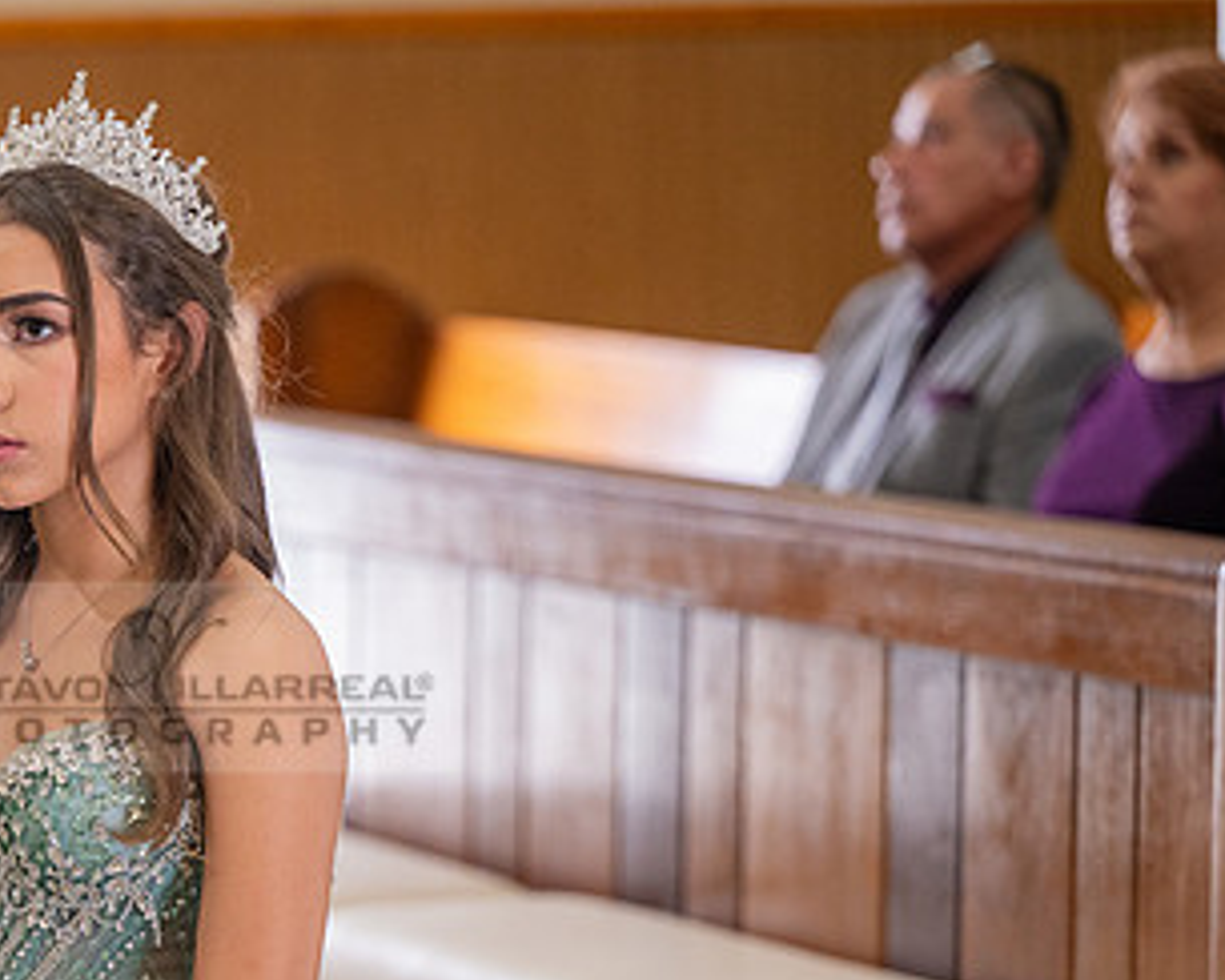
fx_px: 8085
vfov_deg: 6.9
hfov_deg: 8.6
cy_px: 677
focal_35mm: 223
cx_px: 120
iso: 1600
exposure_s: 1/320
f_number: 2.8
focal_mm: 125
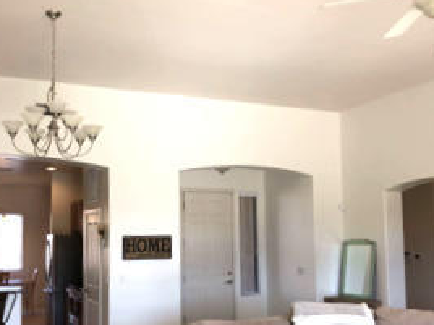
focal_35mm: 41
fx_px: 514
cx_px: 189
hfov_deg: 45.7
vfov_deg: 34.9
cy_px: 204
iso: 20
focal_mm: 3.99
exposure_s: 1/120
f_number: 1.8
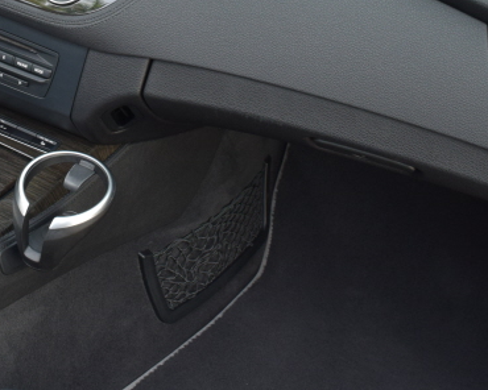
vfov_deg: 22.7
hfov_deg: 28.4
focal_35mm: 65
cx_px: 84
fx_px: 939
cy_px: 9
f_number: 6.3
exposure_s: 1/160
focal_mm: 18
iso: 400
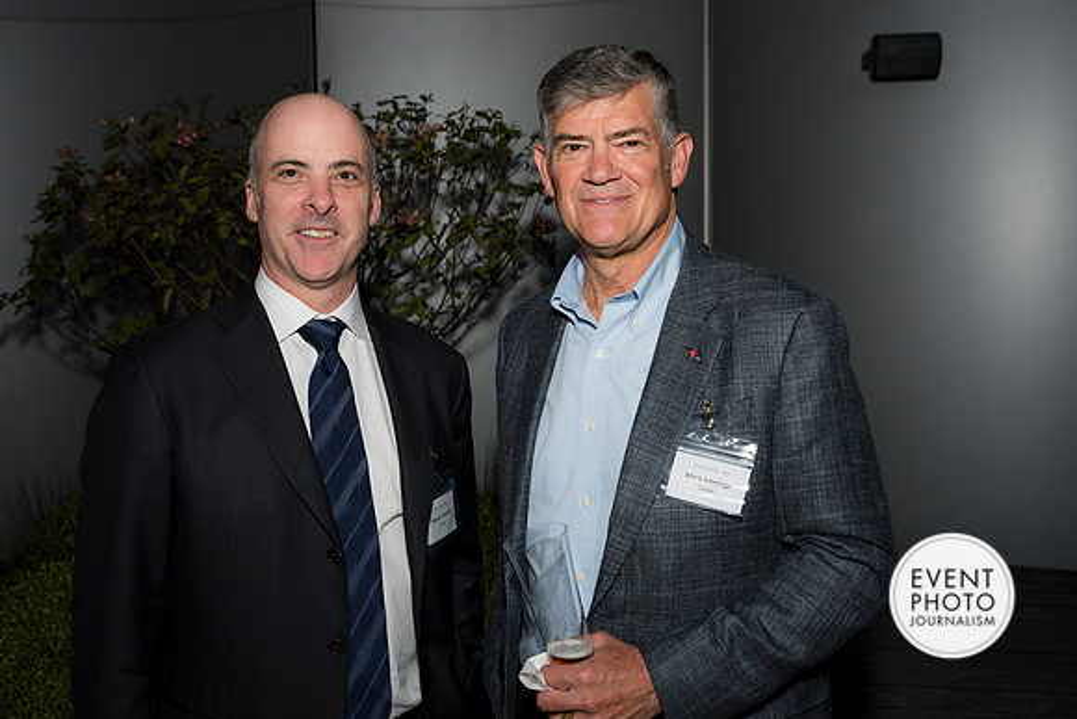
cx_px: 538
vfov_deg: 35.1
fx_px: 1137
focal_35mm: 38
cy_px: 360
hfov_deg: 50.7
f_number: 5.6
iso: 800
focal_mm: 38
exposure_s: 1/125
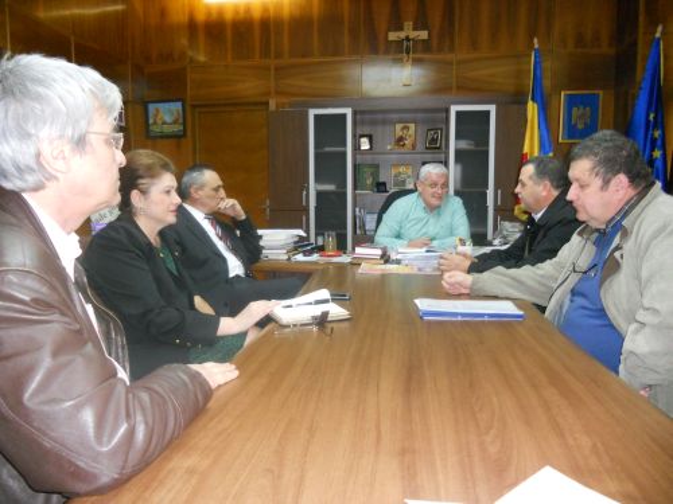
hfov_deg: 65.3
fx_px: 525
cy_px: 252
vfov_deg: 51.4
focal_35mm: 27
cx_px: 336
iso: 400
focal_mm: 4.9
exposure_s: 1/25
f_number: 3.2
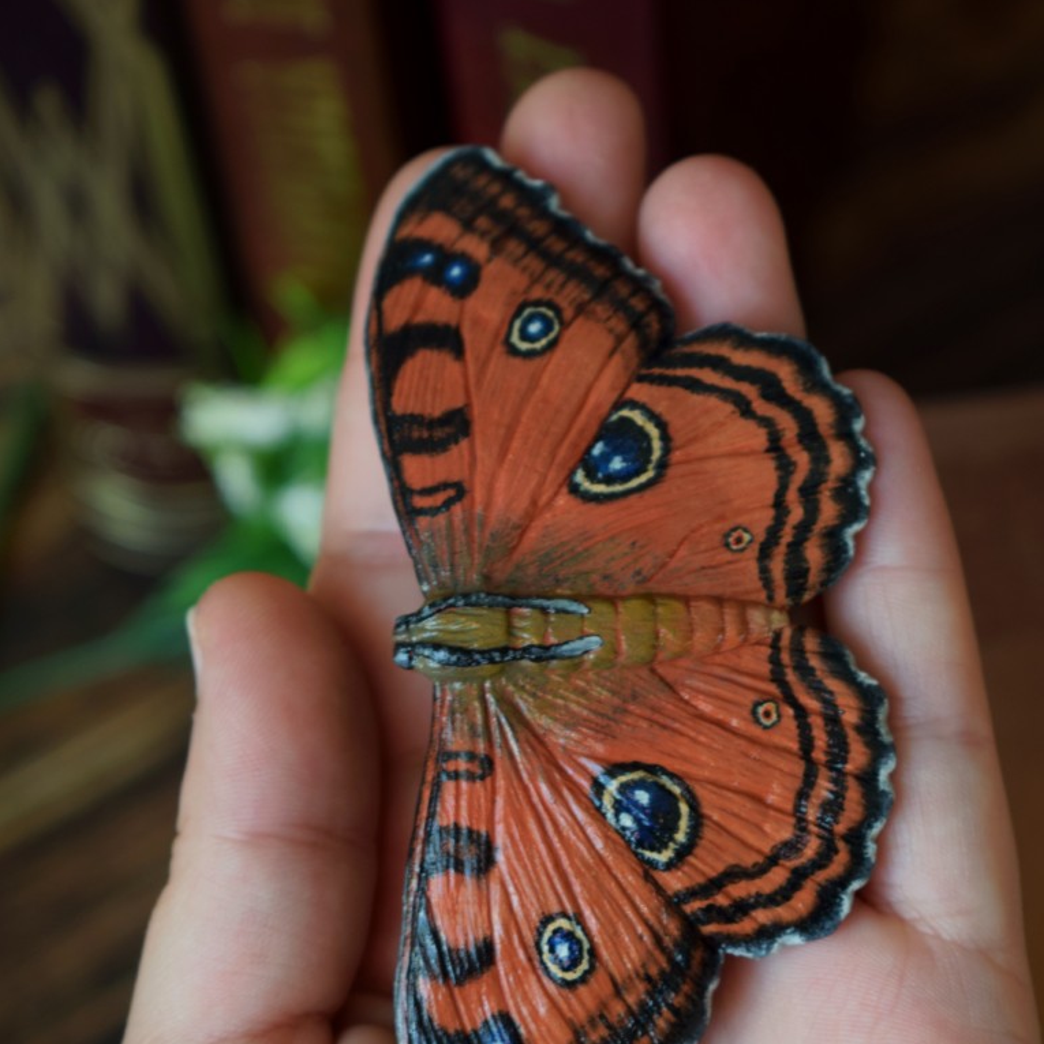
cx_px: 521
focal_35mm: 106
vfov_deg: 16.5
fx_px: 3605
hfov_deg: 16.5
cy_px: 585
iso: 450
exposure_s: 1/60
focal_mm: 55
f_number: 5.6
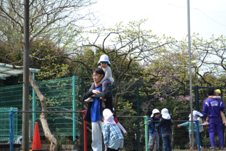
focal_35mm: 82
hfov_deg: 24.6
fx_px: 518
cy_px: 76
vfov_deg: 16.6
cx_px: 113
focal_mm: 55
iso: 100
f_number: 6.3
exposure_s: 1/160
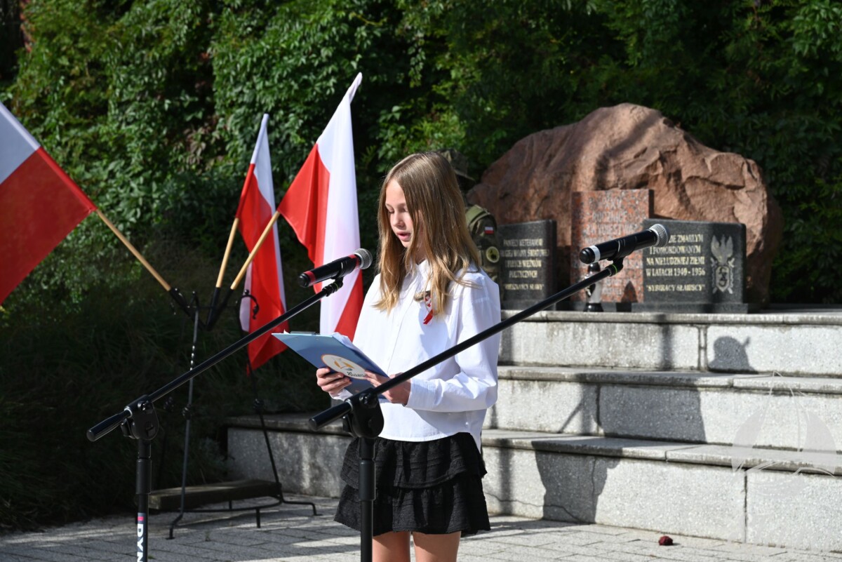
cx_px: 421
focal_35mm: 75
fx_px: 1755
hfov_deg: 27.0
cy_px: 281
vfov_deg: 18.2
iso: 100
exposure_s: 1/400
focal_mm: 75
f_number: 7.1
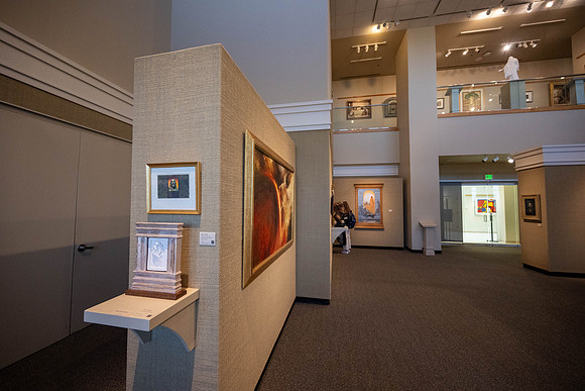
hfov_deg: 104.2
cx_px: 292
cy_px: 196
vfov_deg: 81.2
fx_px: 228
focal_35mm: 14
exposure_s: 1/200
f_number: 4
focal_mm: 14
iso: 4000
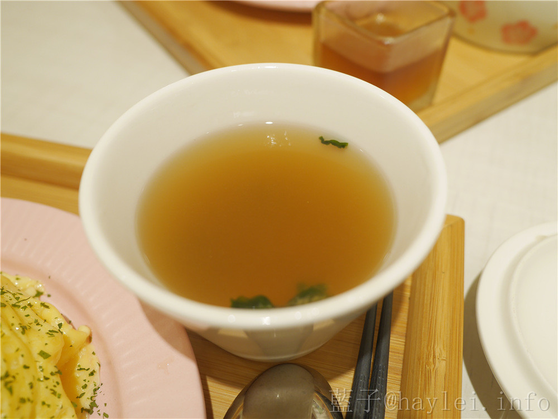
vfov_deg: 46.8
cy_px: 210
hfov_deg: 60.0
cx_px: 279
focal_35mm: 30
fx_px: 484
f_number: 2.8
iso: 200
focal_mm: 15
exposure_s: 1/60
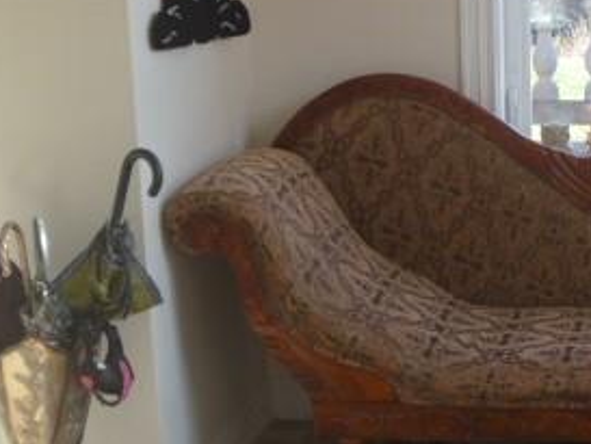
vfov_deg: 18.0
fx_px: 1401
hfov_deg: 22.5
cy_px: 210
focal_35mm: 82
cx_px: 643
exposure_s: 1/50
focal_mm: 6.3
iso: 80
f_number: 3.5
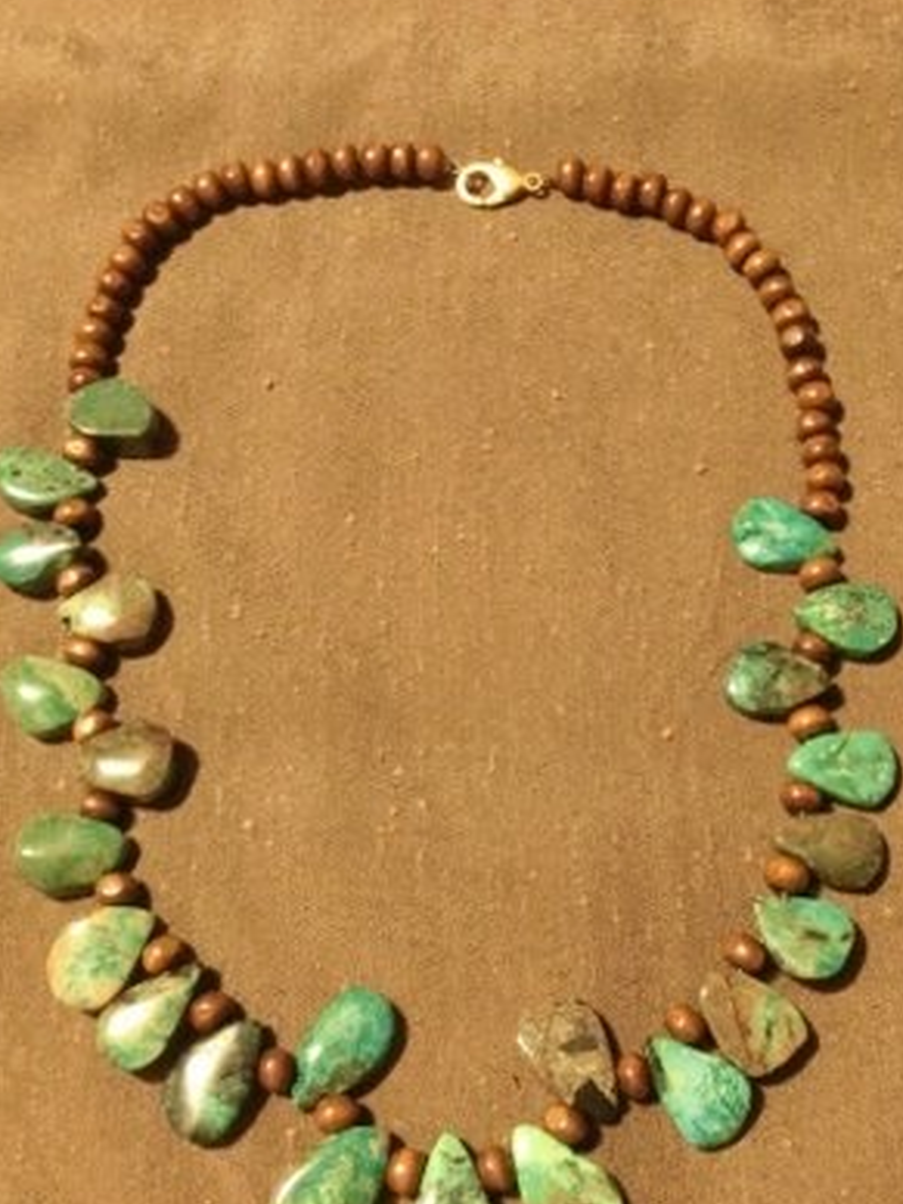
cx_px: 481
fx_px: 1809
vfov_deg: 36.7
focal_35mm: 52
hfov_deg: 28.0
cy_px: 695
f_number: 4
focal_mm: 7.4
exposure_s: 1/30
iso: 1600
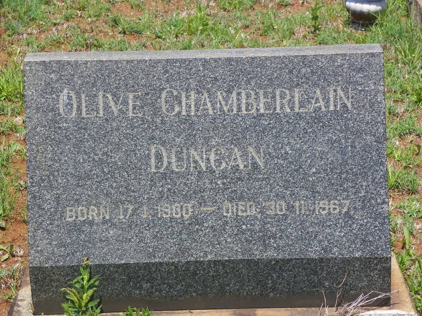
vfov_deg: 15.6
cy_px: 158
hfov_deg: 20.7
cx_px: 211
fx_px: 1158
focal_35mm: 95
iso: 64
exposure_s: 1/250
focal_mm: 16.9
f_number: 5
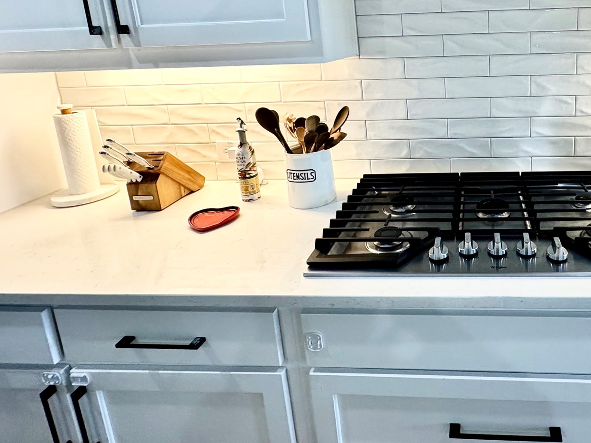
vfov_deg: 55.6
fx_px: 393
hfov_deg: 68.2
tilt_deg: -11.0
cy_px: 103
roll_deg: +1.7
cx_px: 456
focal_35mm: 23
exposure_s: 1/120
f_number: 2.2
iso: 250
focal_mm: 2.22
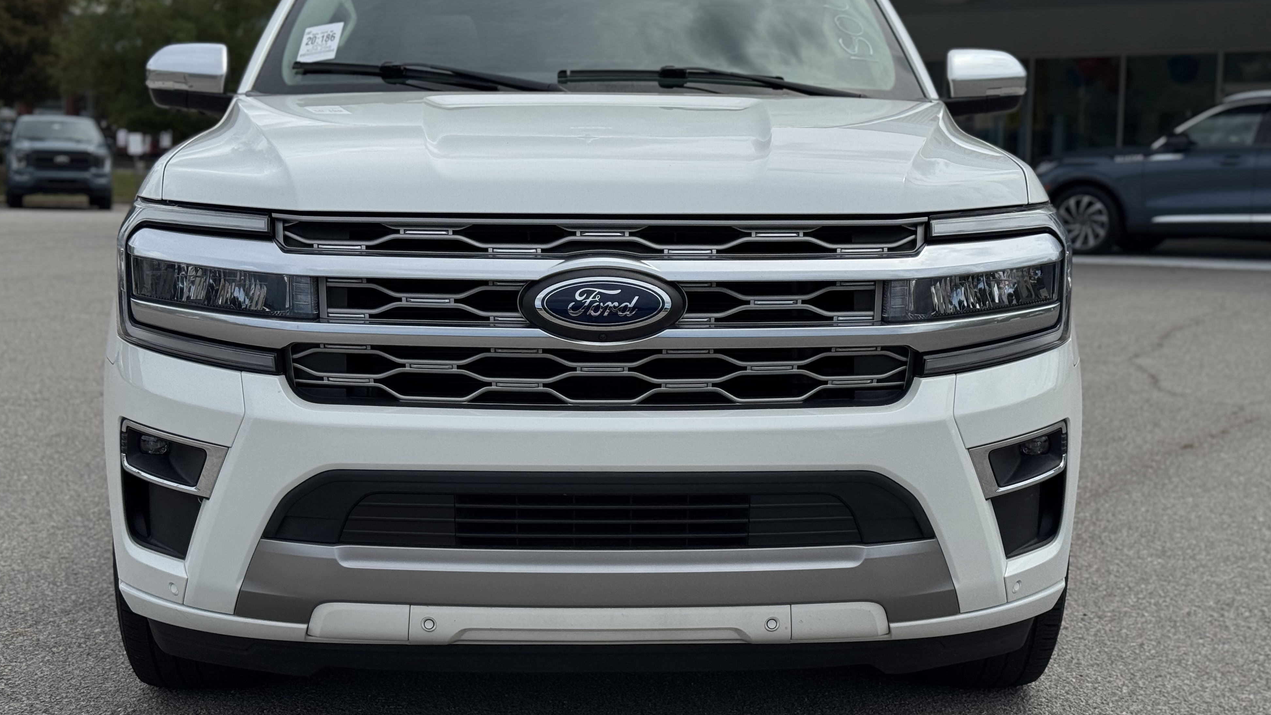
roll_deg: +0.0
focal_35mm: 54
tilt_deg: -5.4
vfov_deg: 22.2
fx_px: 1820
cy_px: 344
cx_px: 626
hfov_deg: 38.5
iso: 64
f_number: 1.78
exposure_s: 1/9009
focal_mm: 6.76
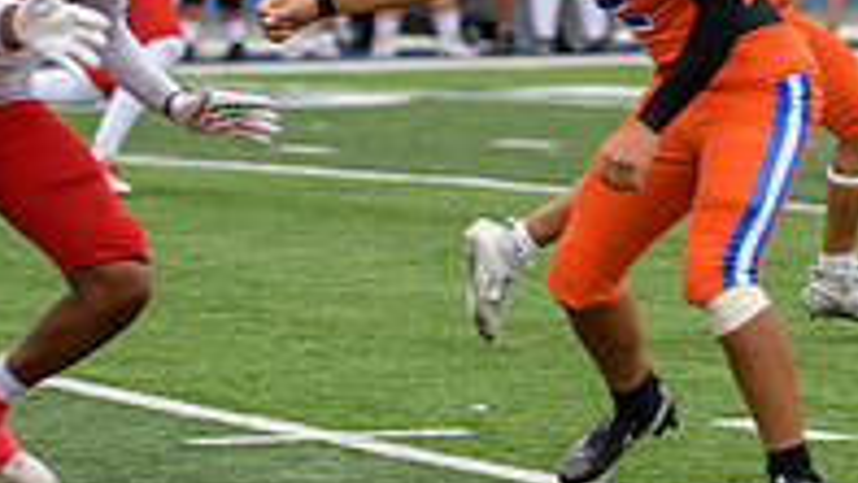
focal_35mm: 431
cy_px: 202
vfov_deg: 2.8
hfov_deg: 5.0
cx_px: 906
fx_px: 9810
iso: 450
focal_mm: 140
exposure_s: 1/1000
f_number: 3.5
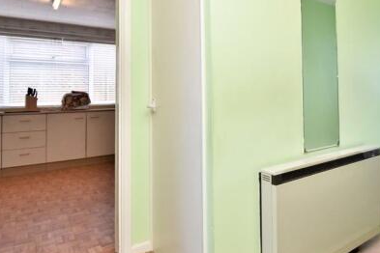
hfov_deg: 67.8
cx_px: 276
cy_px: 87
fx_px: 264
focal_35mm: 25
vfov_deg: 50.5
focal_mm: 10
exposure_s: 1/125
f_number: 5.6
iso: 800
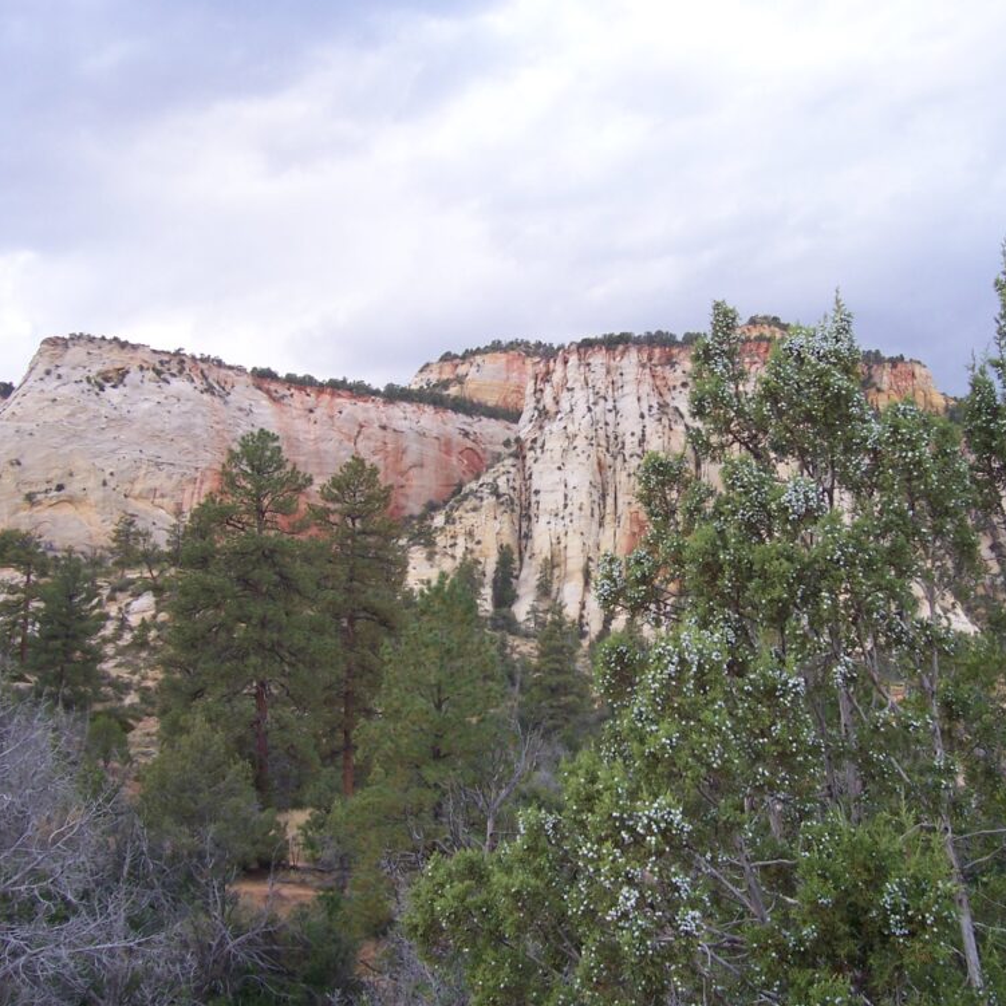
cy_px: 493
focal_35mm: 41
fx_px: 1348
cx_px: 589
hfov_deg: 40.8
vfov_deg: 40.9
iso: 80
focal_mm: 5.6
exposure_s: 1/125
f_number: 2.7
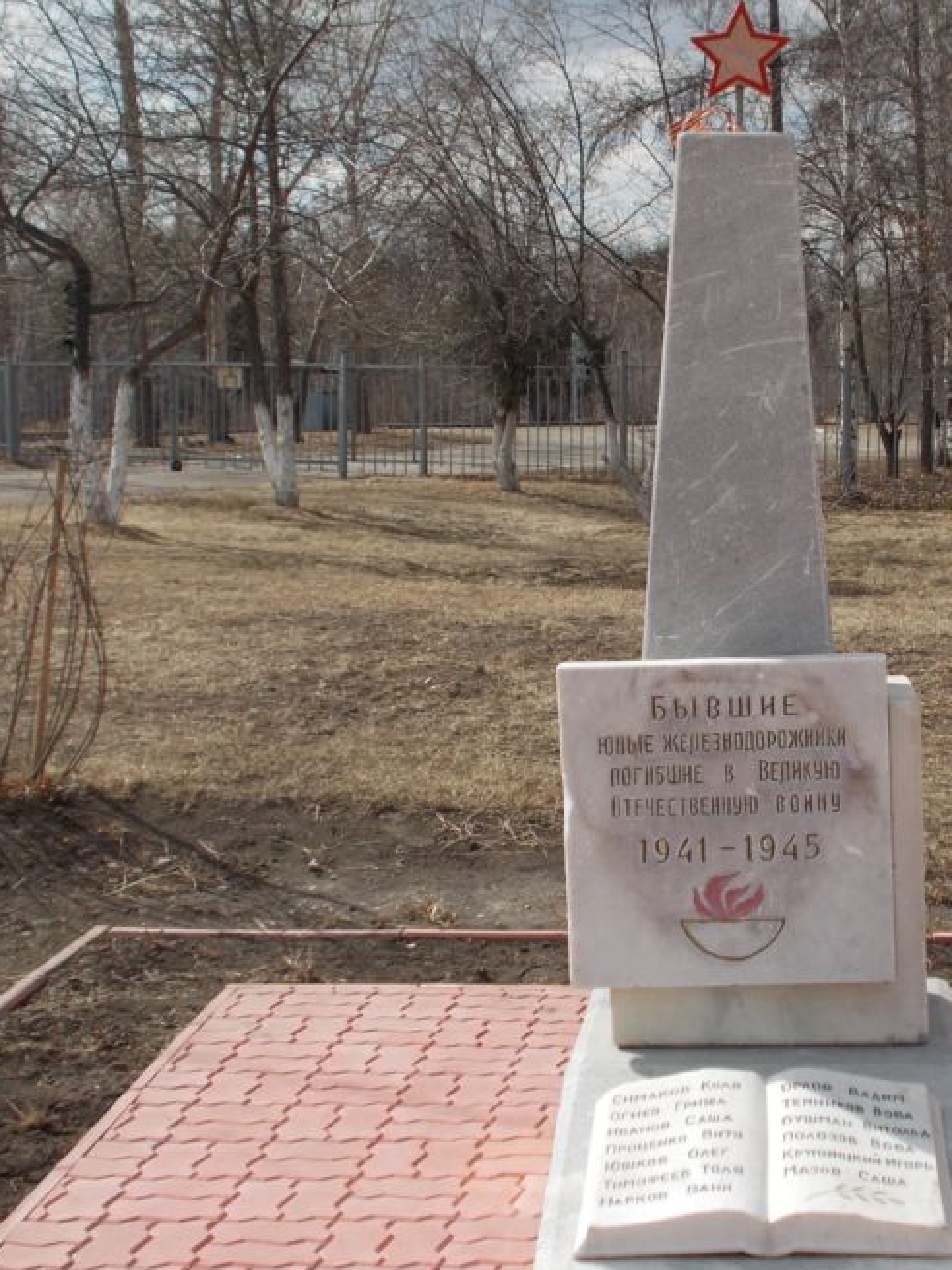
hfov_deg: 23.7
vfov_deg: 31.7
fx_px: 2238
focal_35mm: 61
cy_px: 584
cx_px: 735
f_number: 9.8
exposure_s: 1/160
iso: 80
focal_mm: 6.9
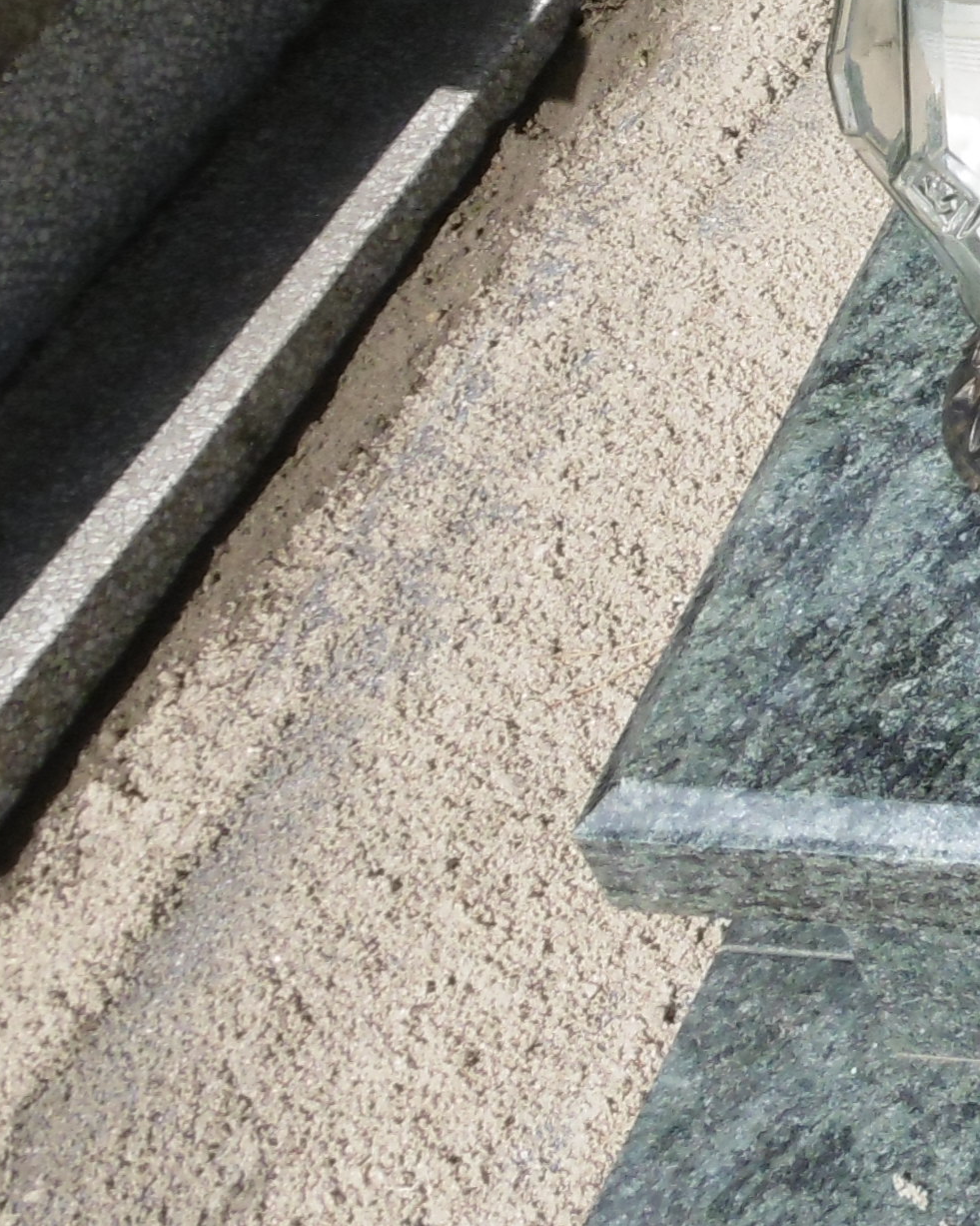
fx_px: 3192
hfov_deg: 15.4
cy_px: 4
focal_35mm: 88
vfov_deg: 21.0
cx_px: 1668
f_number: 7.8
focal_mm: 4.3
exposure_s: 1/200
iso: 100
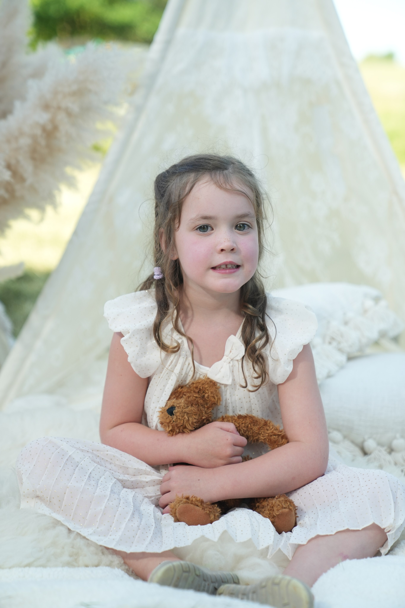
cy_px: 304
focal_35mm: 70
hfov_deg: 19.5
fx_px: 1181
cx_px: 202
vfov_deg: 28.8
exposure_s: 1/250
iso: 400
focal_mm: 70
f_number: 2.8
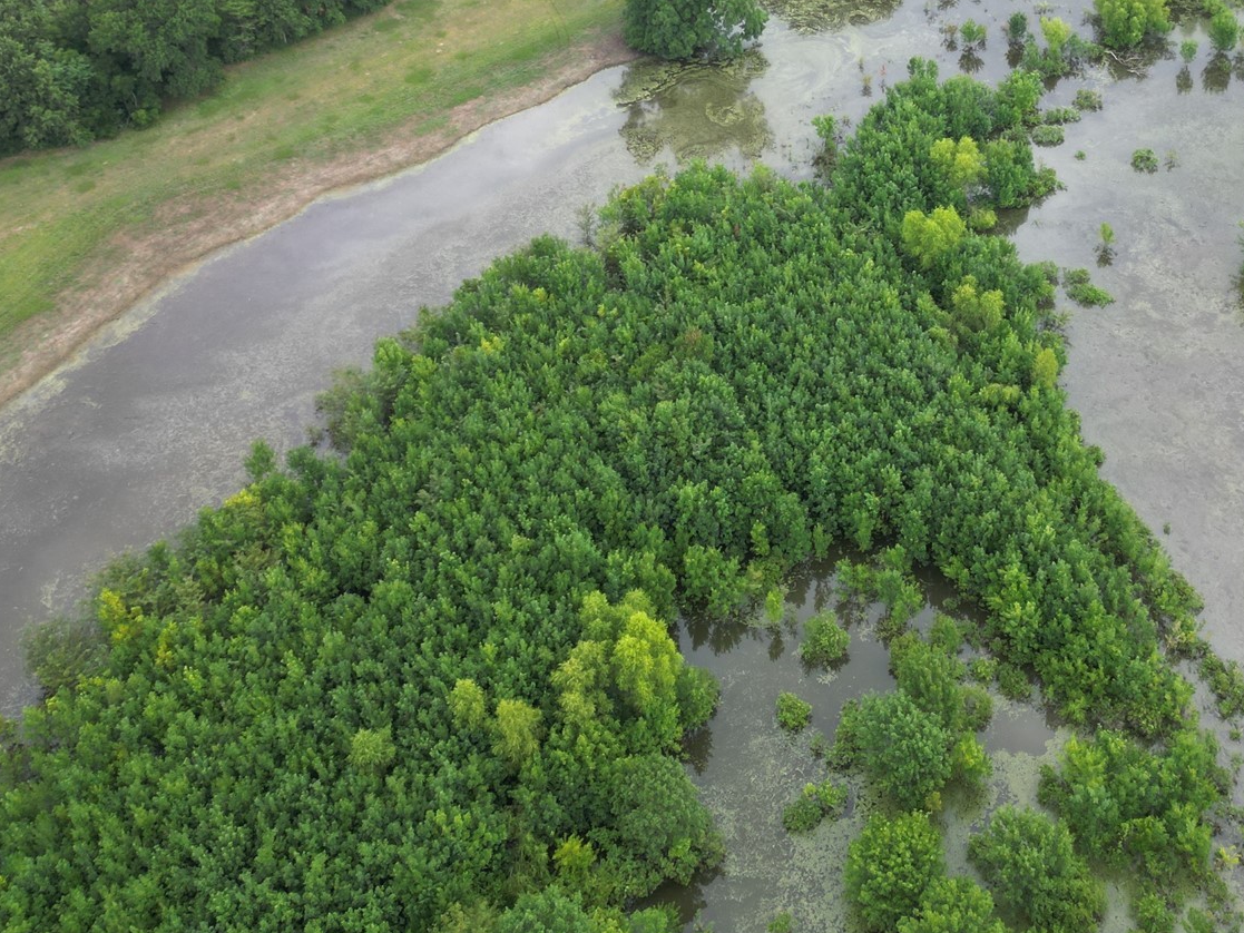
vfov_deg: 31.8
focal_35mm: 44
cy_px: 159
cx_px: 815
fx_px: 1581
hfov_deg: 42.4
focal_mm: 6.72
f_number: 1.7
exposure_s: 1/500
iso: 100
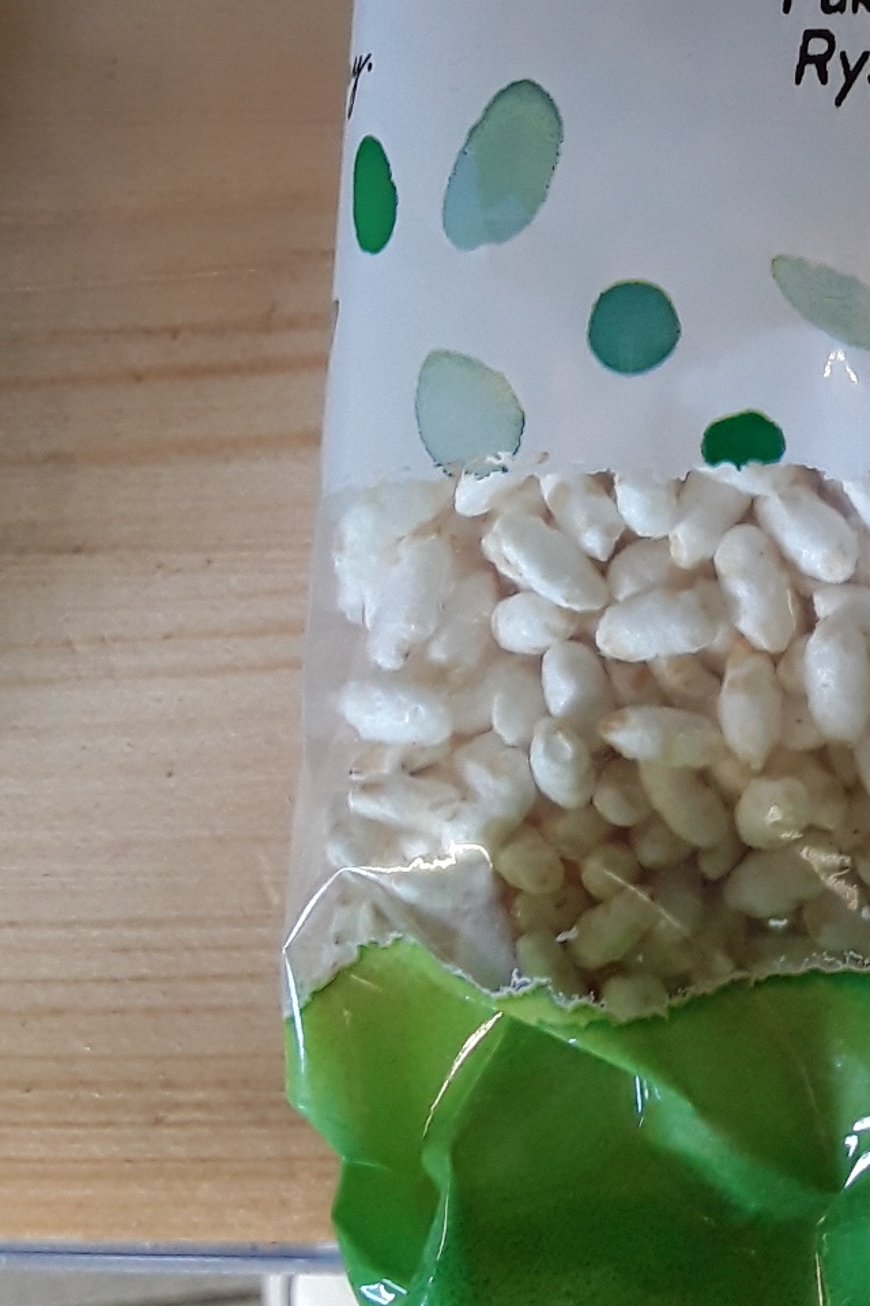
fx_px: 2176
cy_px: 297
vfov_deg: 32.6
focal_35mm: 60
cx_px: 1010
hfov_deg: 21.2
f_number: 1.9
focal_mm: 2.91
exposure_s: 1/33
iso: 100
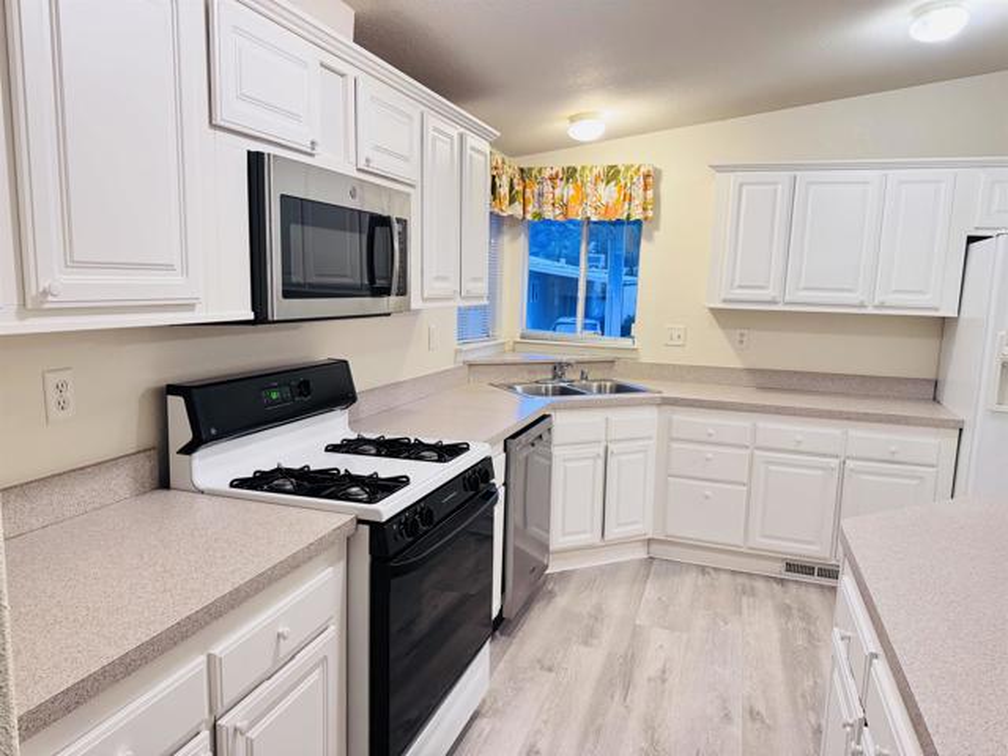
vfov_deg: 56.8
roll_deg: -1.7
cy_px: 378
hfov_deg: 71.6
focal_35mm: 24
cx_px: 504
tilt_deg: -8.5
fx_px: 699
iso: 320
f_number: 1.78
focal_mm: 6.76
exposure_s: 1/60
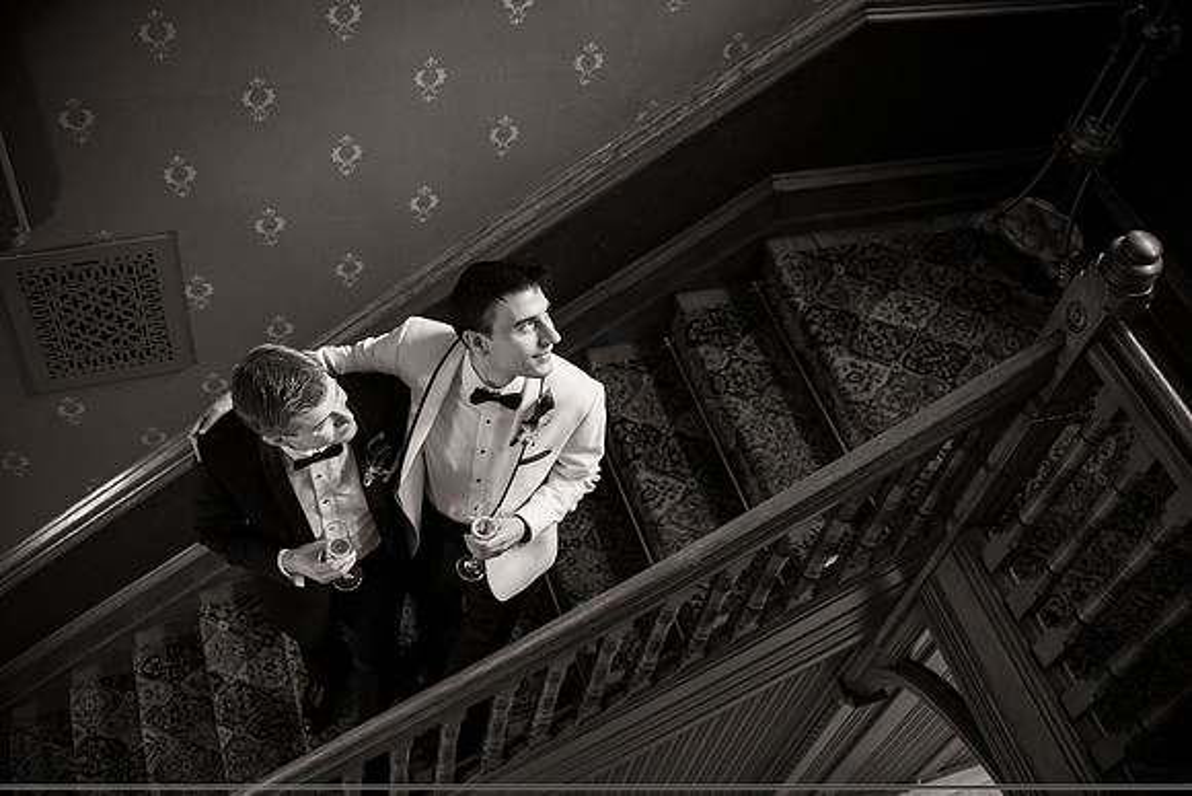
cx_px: 596
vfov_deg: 37.9
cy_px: 398
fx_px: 1159
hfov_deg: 54.4
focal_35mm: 35
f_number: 2.8
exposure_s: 1/30
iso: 800
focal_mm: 35
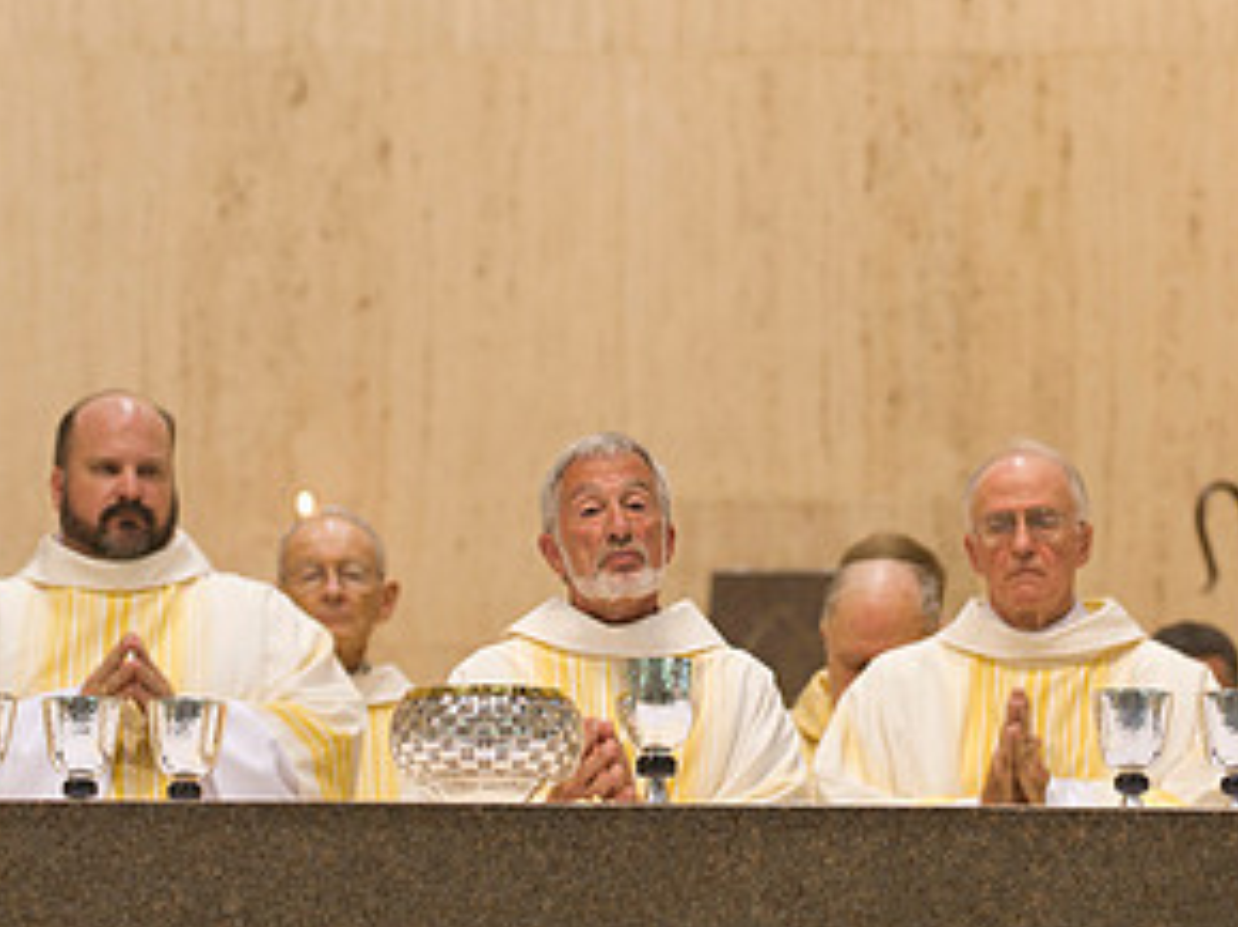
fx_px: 8255
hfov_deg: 8.6
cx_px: 657
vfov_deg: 6.4
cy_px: 231
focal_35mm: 231
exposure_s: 1/100
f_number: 2.8
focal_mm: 120
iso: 2000
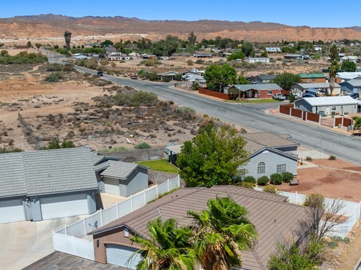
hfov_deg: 40.8
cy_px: 203
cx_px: 238
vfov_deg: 30.9
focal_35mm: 46
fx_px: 480
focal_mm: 12.29
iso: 100
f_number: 2.8
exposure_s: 1/320
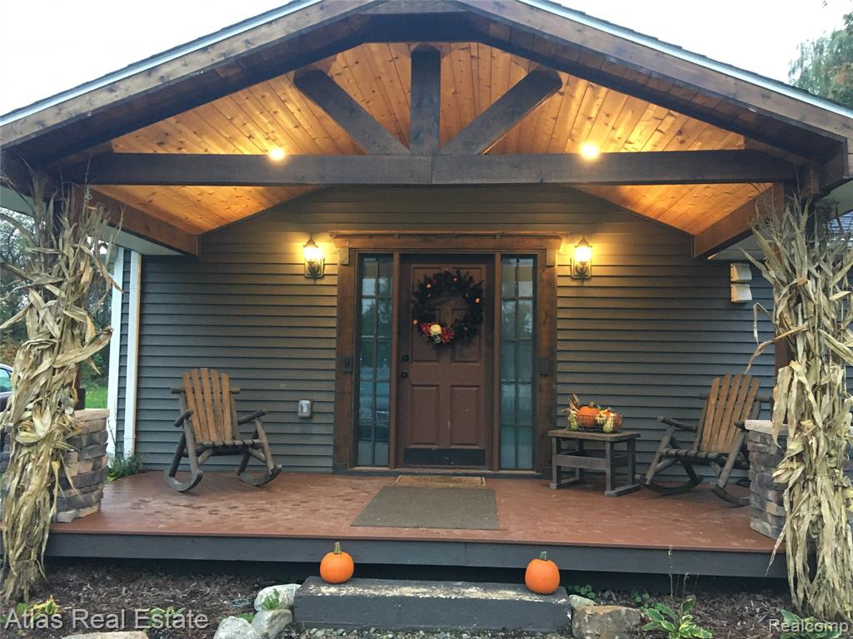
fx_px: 715
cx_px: 426
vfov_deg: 48.2
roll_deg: -1.7
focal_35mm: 29
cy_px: 320
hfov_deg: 61.7
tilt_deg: +4.0
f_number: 2.2
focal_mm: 4.15
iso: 200
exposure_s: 1/24
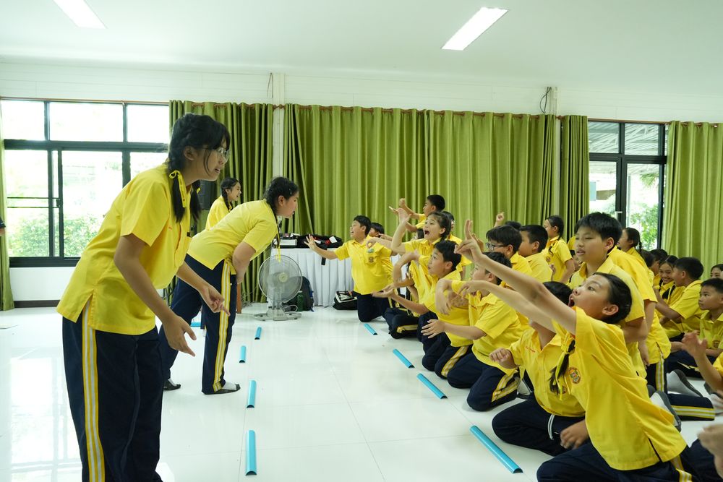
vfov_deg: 47.9
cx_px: 362
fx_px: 542
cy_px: 241
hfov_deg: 67.4
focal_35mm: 27
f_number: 3.5
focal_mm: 18
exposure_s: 1/125
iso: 2500
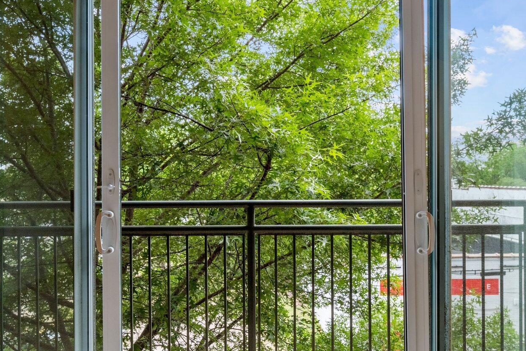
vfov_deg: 35.0
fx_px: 555
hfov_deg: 50.7
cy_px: 190
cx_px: 254
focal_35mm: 38
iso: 400
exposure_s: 1/40
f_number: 7.1
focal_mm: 23
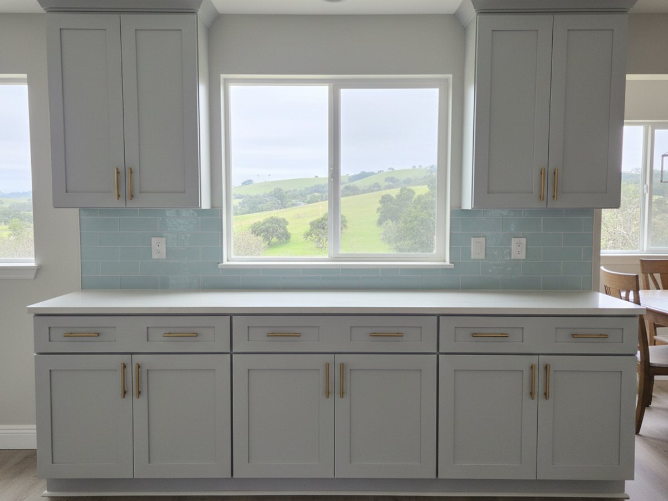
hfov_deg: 67.3
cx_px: 334
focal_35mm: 26
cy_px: 250
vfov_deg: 53.1
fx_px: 502
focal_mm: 5.7
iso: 1049
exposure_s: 1/123
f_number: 1.5
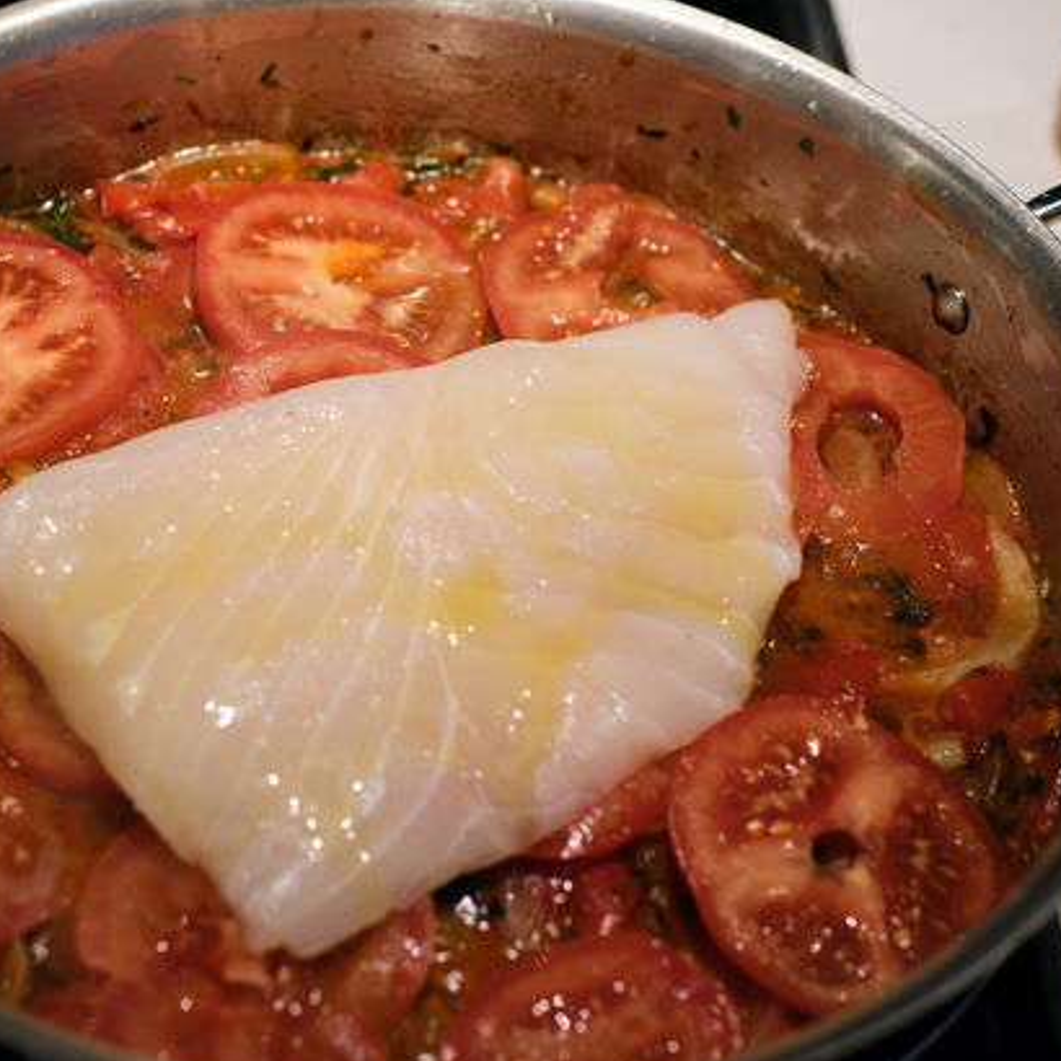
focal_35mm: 70
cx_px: 362
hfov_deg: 24.5
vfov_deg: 24.7
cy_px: 541
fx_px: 2427
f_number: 2.2
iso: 125
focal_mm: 30
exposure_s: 1/42
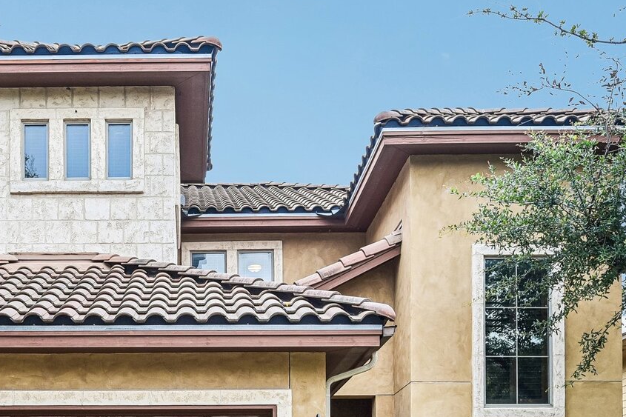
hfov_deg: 41.3
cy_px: 358
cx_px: 144
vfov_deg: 28.3
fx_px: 800
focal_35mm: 46
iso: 400
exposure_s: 1/250
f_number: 8
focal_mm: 24
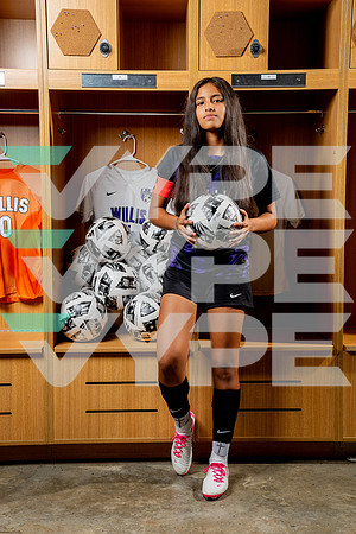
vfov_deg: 36.9
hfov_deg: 25.1
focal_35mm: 54
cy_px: 267
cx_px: 178
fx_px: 801
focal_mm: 54
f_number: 8
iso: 200
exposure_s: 1/250
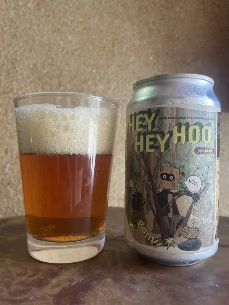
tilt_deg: -0.5
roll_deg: -1.3
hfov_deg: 53.1
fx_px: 229
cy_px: 152
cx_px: 114
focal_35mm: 26
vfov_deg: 67.3
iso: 160
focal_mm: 4.2
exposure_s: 1/60
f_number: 1.6
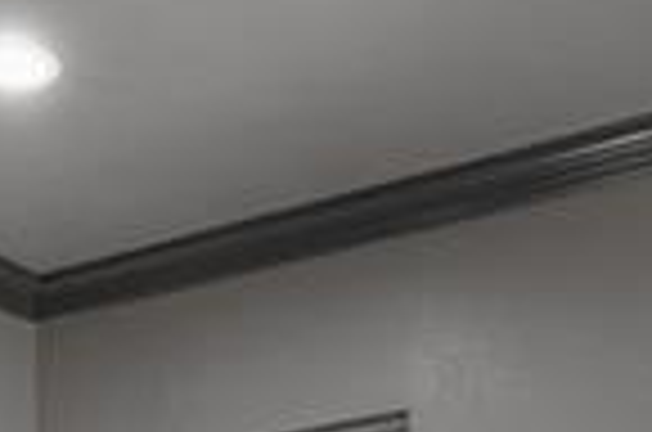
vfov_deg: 12.1
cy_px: 891
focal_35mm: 99
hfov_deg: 20.6
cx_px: 243
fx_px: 1789
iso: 640
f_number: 9
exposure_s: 1/4
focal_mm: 14
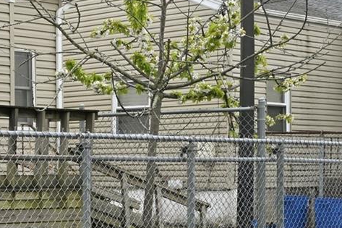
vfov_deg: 13.1
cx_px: -252
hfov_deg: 16.7
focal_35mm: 104
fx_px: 988
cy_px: 149
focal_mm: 24
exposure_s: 1/40
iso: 100
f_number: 11
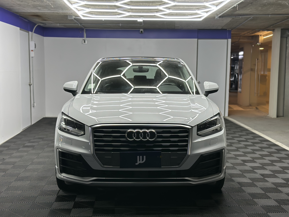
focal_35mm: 48
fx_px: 401
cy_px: 108
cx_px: 144
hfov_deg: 39.7
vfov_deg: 30.3
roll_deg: +0.0
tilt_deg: -6.0
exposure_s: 1/100
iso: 80
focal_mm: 6.86
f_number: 1.78
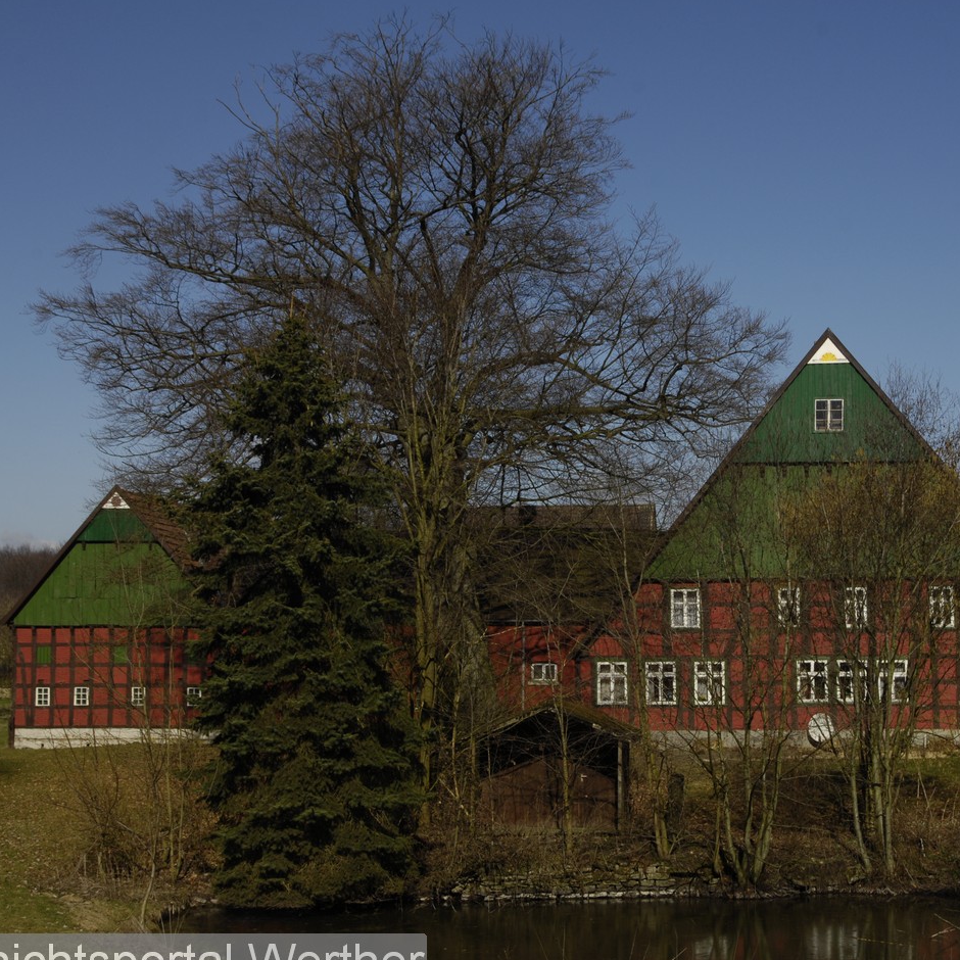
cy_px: 497
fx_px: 2039
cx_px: 617
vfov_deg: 26.5
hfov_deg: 26.4
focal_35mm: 65
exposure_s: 1/350
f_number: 9.5
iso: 125
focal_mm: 32
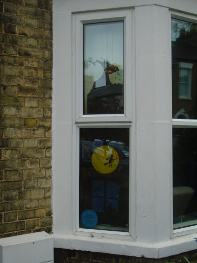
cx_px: 98
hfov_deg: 29.7
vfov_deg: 38.9
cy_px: 132
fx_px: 372
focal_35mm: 49
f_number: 4.5
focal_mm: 8.7
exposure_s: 1/250
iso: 100
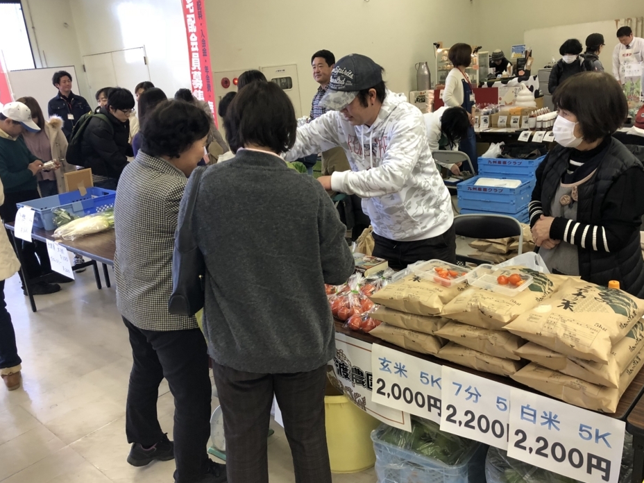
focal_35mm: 32
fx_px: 595
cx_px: 340
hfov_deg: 56.8
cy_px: 237
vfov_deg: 44.2
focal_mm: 3.99
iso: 160
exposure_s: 1/120
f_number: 1.8
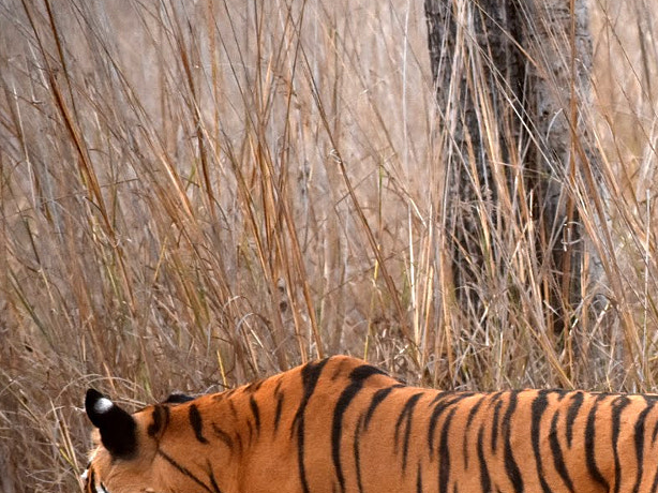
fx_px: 10360
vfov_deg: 2.7
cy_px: 479
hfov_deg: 3.6
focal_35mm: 545
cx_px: 703
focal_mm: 145
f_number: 4.8
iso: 1000
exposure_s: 1/500
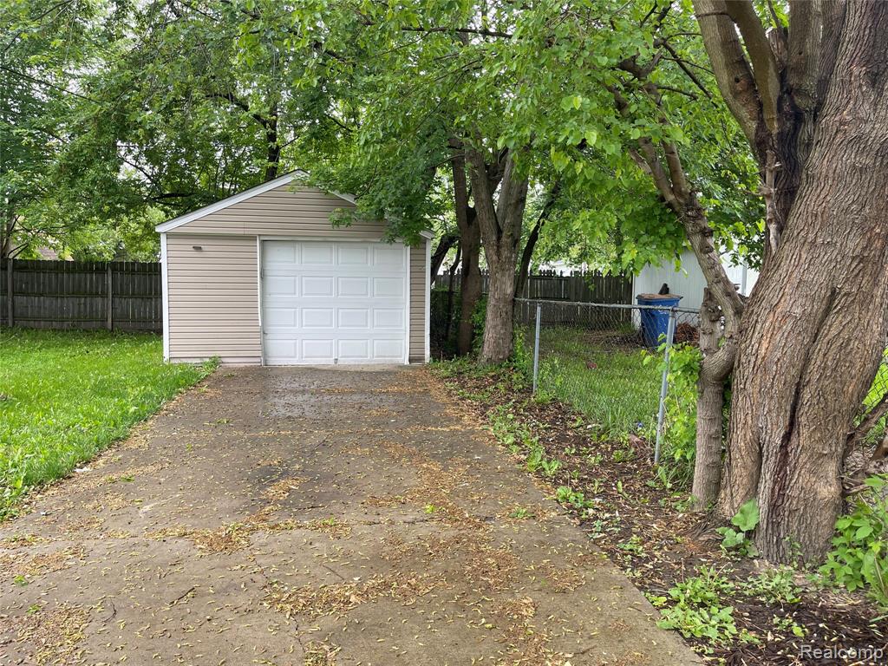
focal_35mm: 25
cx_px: 444
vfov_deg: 54.9
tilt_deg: -4.7
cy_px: 333
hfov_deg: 69.4
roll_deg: -0.6
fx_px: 641
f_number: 1.6
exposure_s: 1/121
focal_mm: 5.1
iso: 50
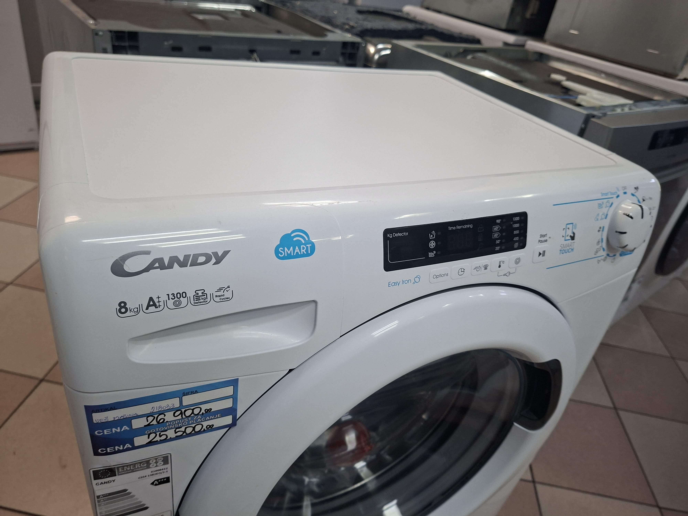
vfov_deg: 58.9
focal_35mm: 23
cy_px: 258
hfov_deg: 73.9
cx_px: 344
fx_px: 457
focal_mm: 5.54
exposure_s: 1/100
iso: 250
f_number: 1.8
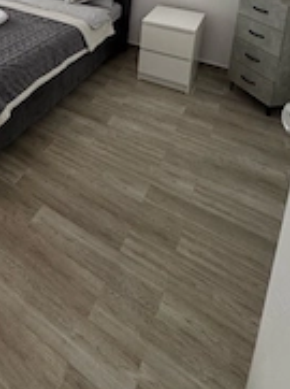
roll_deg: -0.6
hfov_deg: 41.1
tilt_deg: -11.4
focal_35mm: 31
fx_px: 348
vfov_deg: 45.8
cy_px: -26
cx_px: 19
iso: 250
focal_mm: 2.22
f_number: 2.2
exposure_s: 1/100
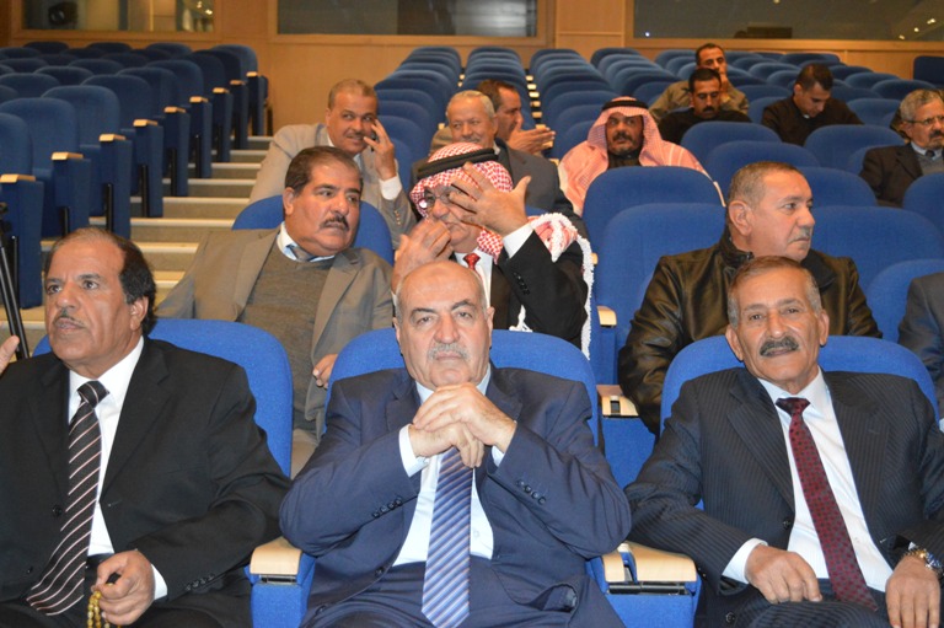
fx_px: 1494
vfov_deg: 23.7
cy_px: 314
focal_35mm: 57
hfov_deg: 35.1
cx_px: 472
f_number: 4.8
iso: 3200
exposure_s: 1/60
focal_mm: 38
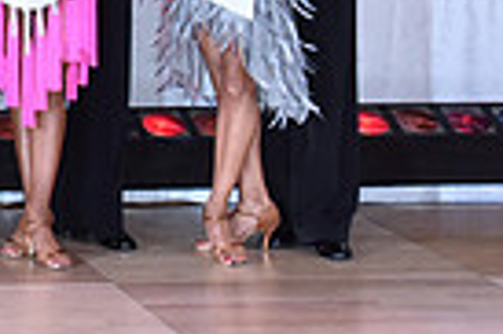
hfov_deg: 10.0
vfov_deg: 6.9
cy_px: -167
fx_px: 2721
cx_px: -419
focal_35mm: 195
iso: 2000
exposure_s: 1/250
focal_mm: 46
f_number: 5.6
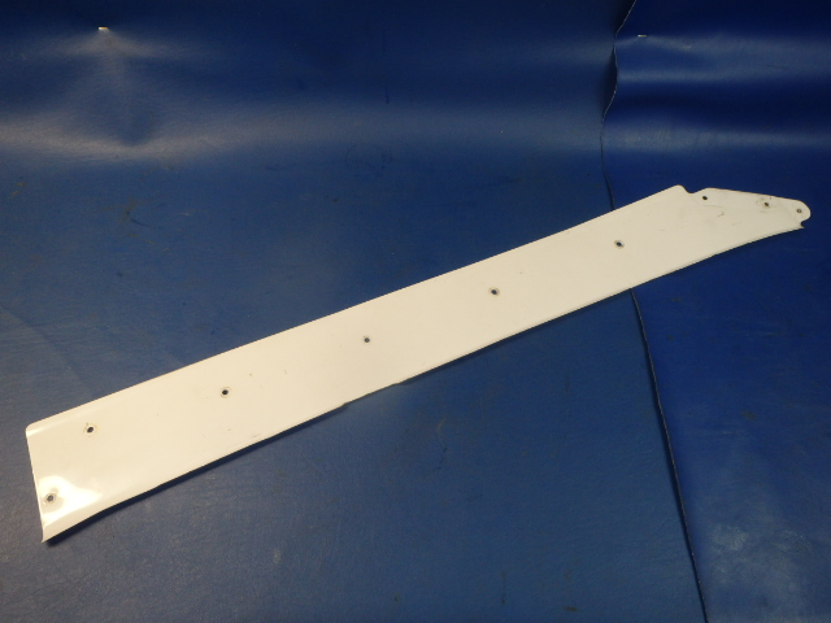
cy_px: 312
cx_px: 416
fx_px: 672
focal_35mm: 28
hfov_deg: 63.4
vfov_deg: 49.7
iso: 200
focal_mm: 5
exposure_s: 1/50
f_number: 3.9
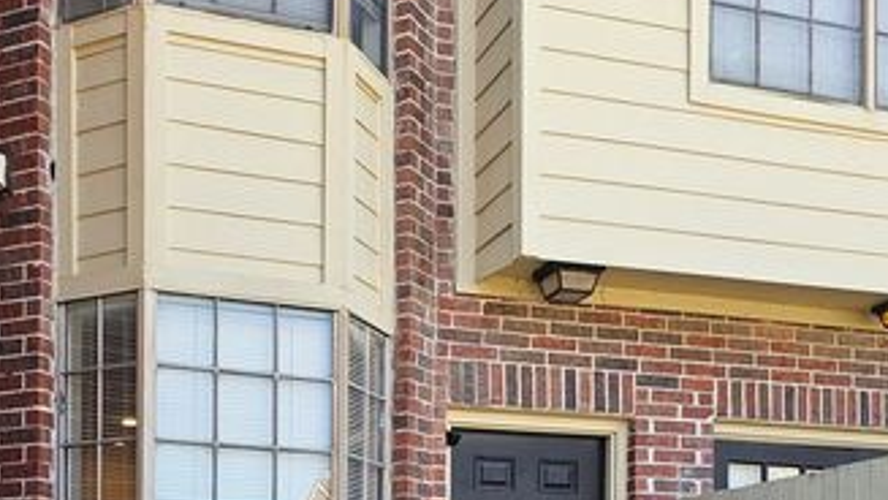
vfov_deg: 22.4
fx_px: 1154
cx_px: 375
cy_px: 609
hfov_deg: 42.0
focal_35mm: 49
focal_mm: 6.3
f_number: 1.7
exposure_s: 1/207
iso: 32
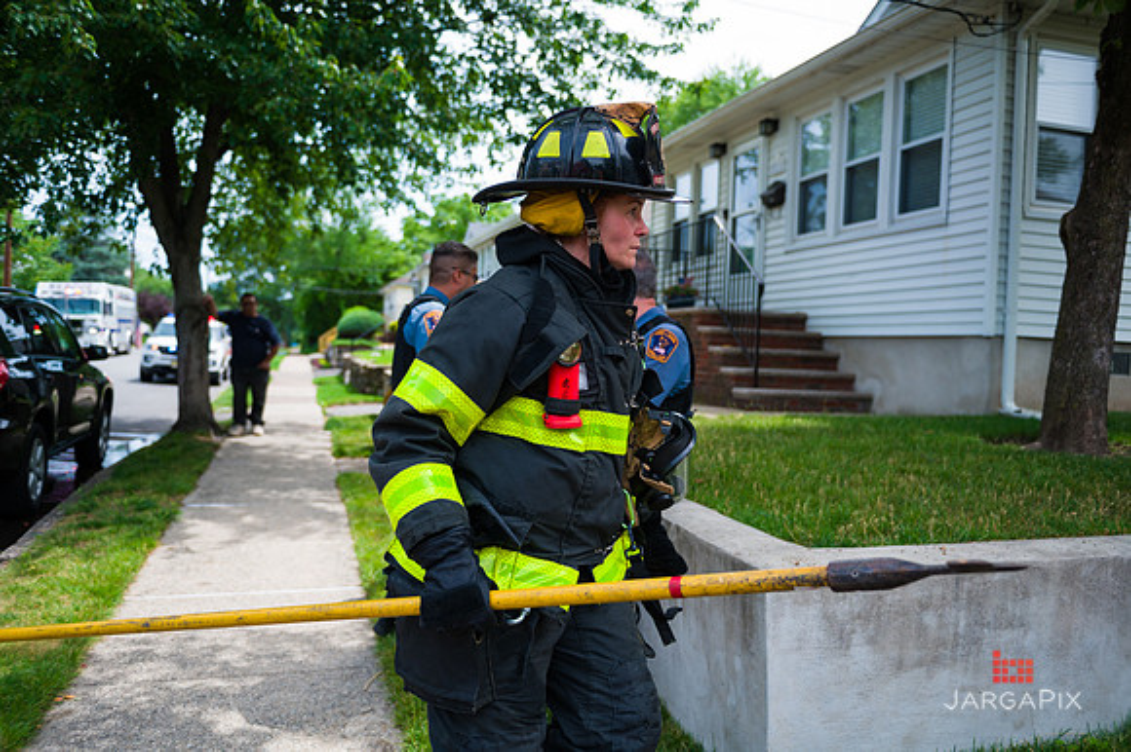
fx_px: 973
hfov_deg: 60.3
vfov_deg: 42.3
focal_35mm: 31
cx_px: 566
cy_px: 376
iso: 200
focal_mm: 31
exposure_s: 1/1600
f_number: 3.2
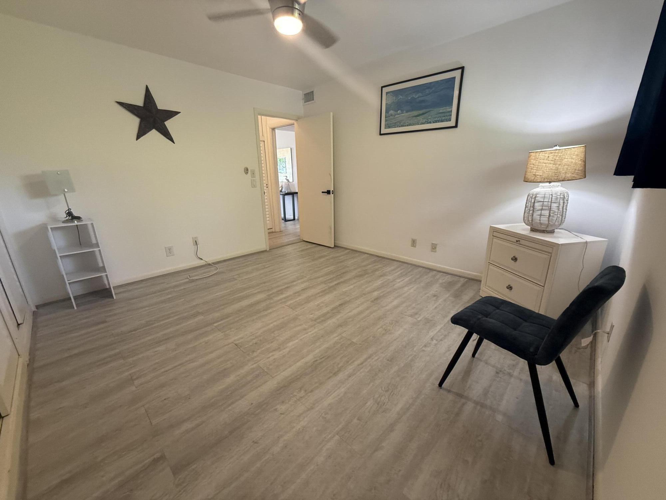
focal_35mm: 14
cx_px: 333
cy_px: 250
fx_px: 269
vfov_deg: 85.7
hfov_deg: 102.1
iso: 250
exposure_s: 1/60
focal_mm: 2.22
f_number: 2.2
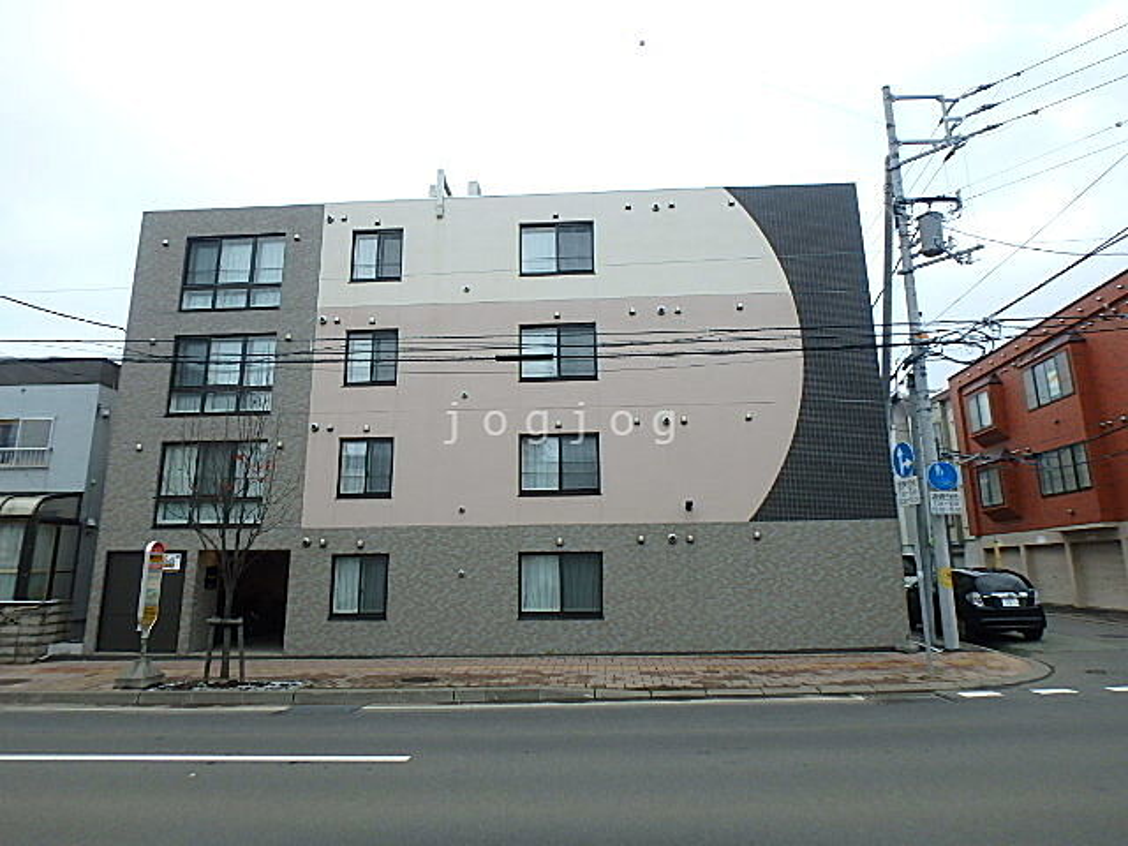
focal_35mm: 21
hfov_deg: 79.0
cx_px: 564
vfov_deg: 63.4
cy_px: 423
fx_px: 684
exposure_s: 1/320
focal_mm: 3.7
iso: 125
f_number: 3.5
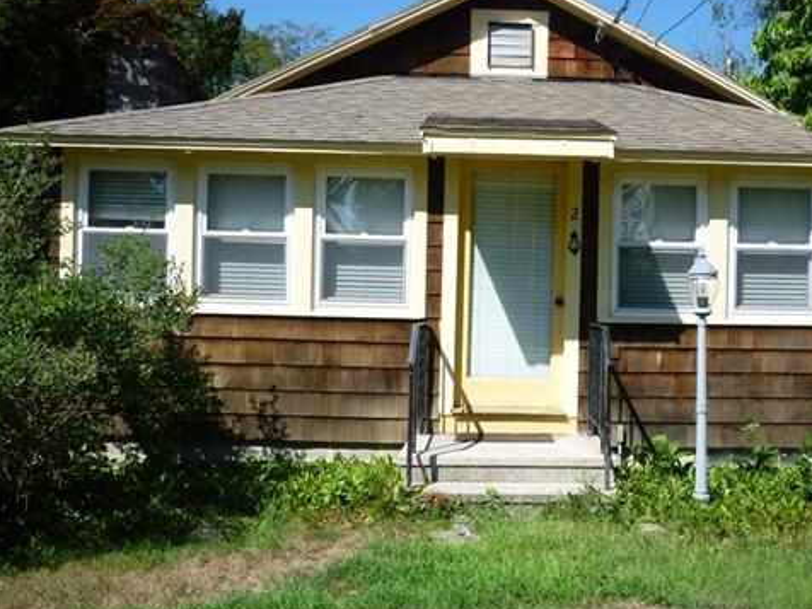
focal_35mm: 39
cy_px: 304
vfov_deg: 36.8
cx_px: 532
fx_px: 915
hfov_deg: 47.2
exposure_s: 1/500
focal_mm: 5.2
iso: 80
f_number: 3.5
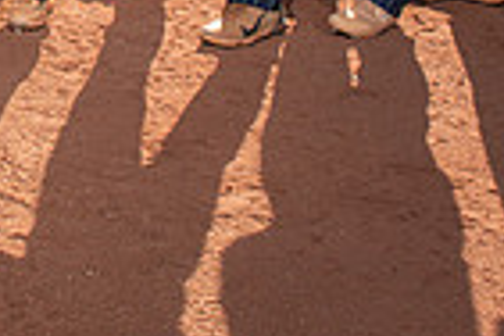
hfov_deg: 17.4
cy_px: -305
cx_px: -247
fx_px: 1484
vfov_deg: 11.7
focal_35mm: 106
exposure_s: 1/250
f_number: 8
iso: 200
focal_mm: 24
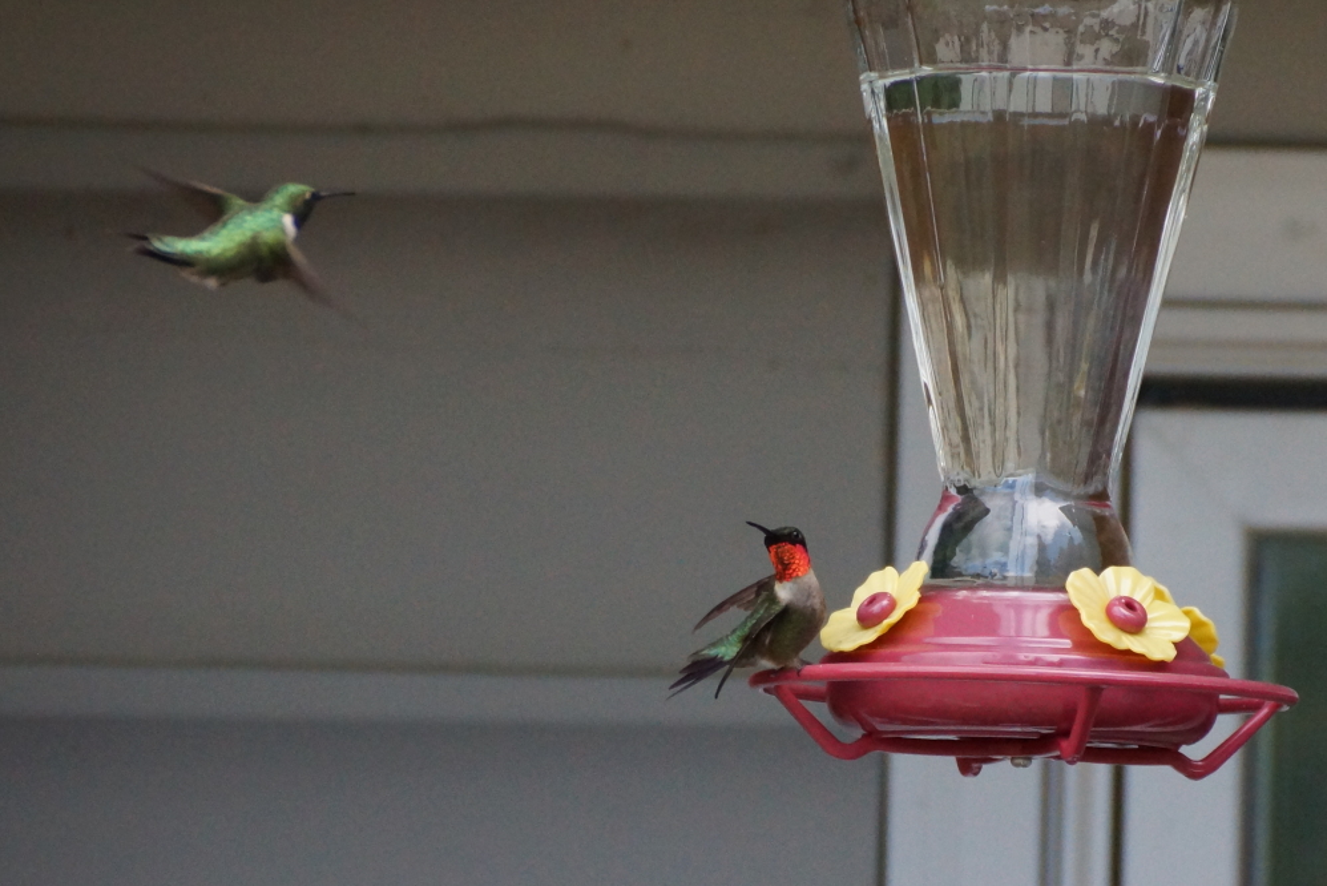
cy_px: 443
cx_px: 664
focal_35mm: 375
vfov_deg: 3.7
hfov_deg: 5.5
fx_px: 13826
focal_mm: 250
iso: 1600
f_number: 6.3
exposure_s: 1/400
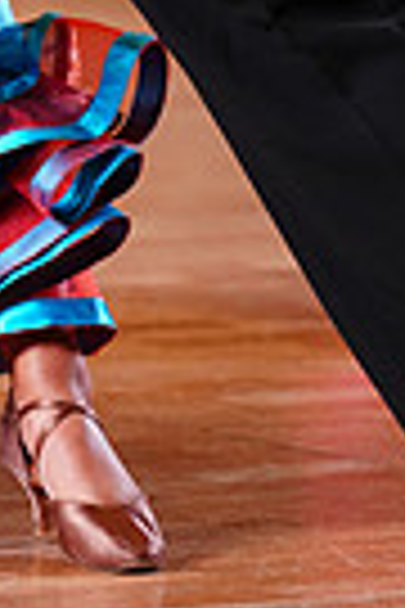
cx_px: -160
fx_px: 8352
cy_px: -608
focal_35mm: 495
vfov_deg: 4.1
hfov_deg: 2.8
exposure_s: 1/400
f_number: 2.8
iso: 1250
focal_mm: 115
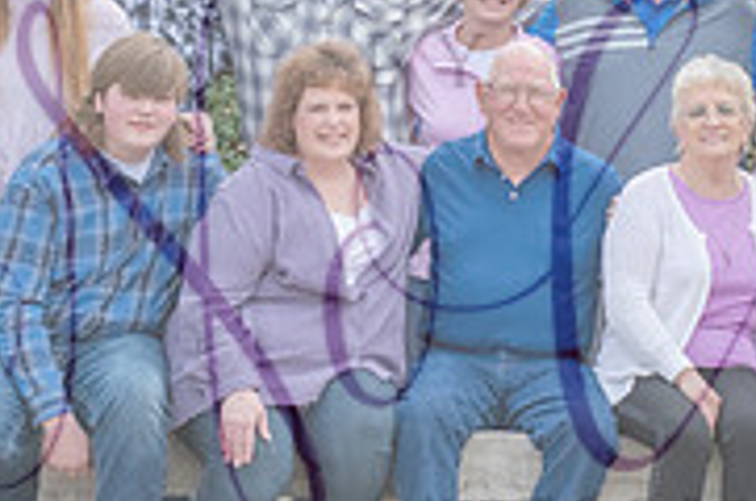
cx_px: 476
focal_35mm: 257
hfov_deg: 8.0
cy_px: 144
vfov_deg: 5.3
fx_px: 5387
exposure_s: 1/640
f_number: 7.1
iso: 400
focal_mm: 80
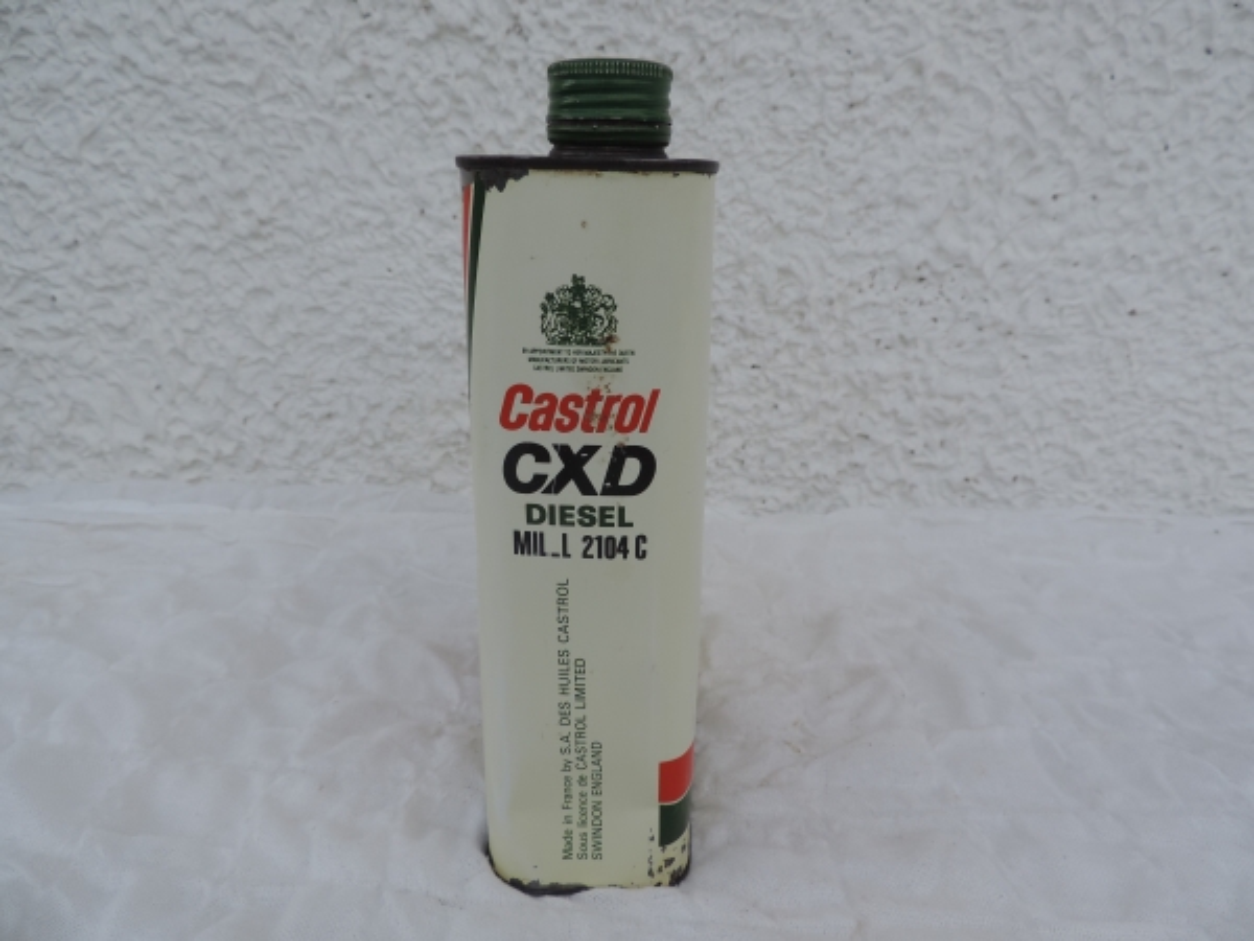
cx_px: 627
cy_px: 470
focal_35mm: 24
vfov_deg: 56.8
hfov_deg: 71.6
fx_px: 869
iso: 80
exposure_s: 1/400
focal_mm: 4.3
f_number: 3
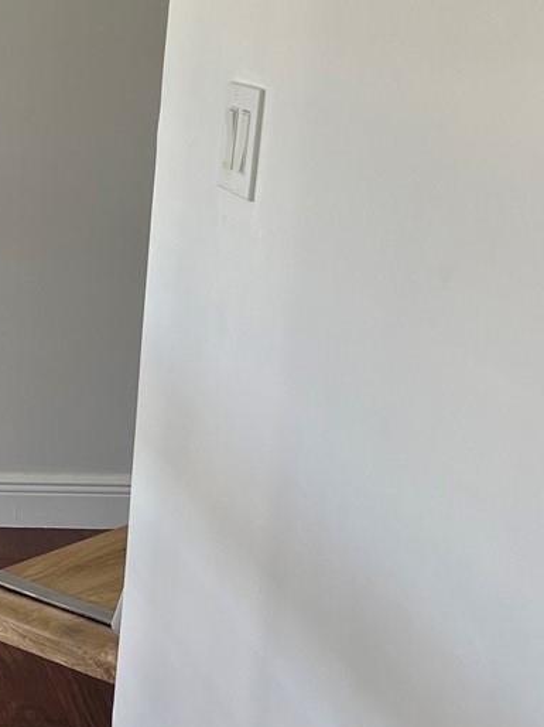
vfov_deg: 24.1
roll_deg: -1.2
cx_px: -259
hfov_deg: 16.6
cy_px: 362
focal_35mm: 81
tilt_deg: -11.7
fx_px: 1699
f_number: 1.5
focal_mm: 5.7
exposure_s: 1/121
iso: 50
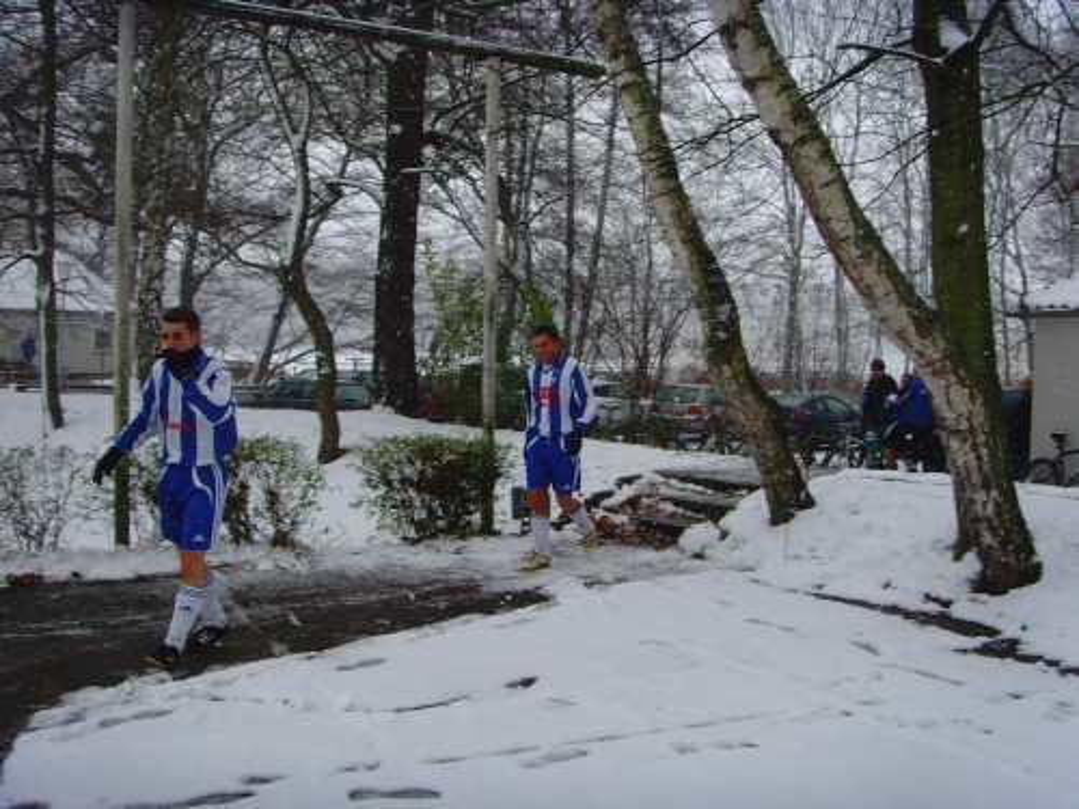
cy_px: 404
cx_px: 540
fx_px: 1216
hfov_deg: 47.9
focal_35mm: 39
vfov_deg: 36.8
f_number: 3.5
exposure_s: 1/180
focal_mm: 6.6
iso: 80
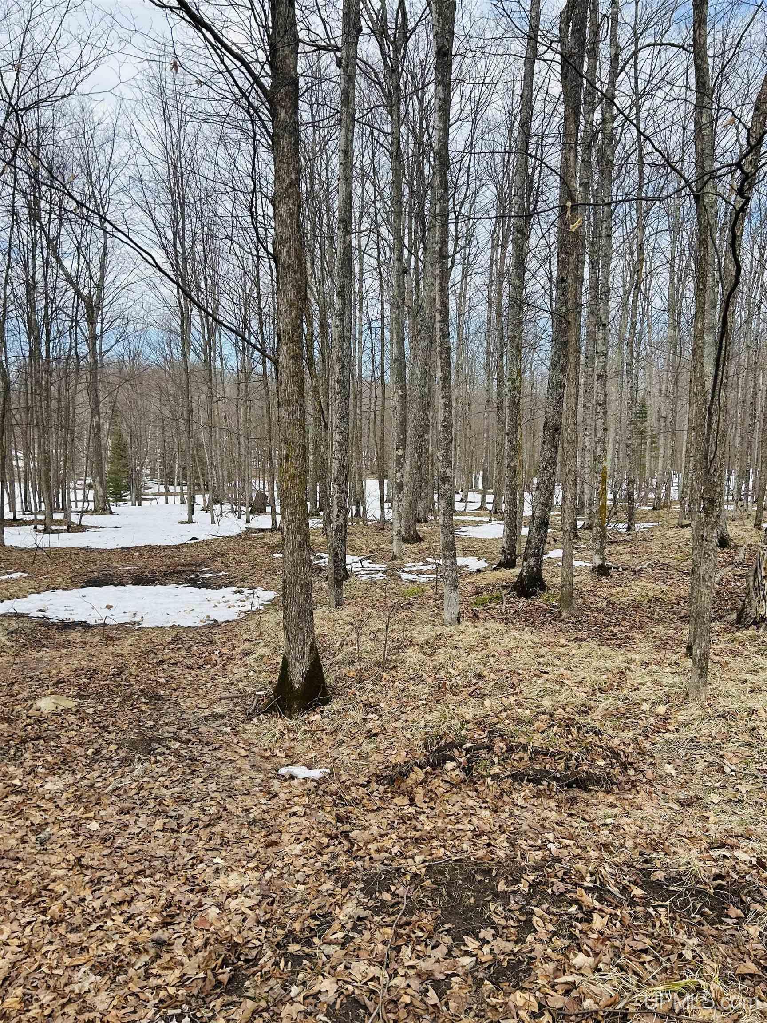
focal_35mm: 26
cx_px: 384
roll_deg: -0.1
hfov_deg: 53.1
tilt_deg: -4.7
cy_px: 512
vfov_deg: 67.3
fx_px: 768
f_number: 1.5
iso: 50
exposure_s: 1/1597
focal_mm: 5.7
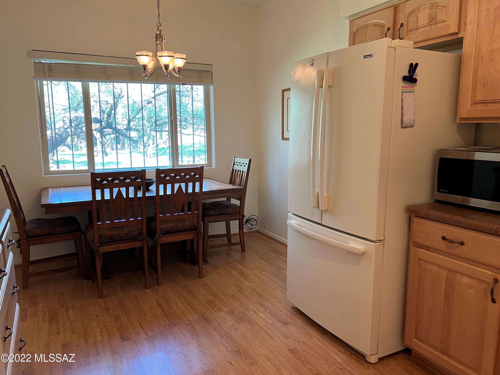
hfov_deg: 67.3
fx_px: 375
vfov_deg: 53.1
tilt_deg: -9.2
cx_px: 250
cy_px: 188
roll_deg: +1.1
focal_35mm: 26
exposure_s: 1/60
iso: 80
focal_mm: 5.7
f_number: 1.5
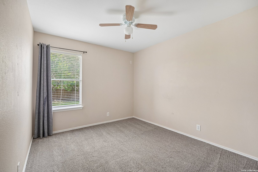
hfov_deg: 96.7
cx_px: 129
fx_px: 115
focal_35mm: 16
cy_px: 86
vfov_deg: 73.7
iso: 400
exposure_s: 1/30
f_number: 8
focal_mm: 16
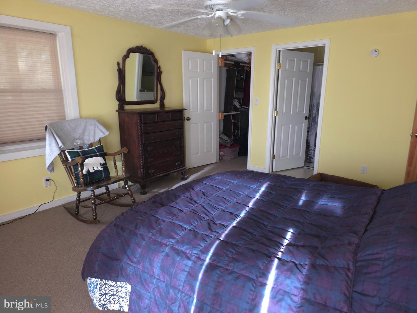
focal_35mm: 23
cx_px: 208
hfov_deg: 73.9
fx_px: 277
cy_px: 156
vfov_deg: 58.9
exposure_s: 1/40
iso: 320
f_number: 1.7
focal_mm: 6.3
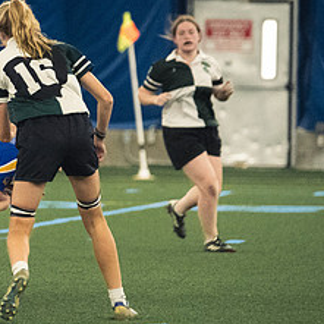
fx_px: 6025
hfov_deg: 3.1
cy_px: 233
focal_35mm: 569
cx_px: -72
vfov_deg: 3.1
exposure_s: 1/500
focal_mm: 170
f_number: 2.8
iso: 10000
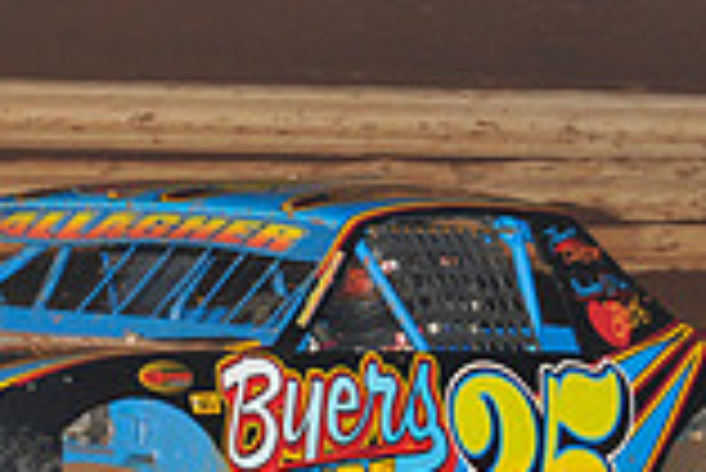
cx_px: 81
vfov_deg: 3.7
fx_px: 7243
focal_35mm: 369
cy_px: 364
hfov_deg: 5.6
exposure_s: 1/320
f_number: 6.3
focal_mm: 100
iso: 800
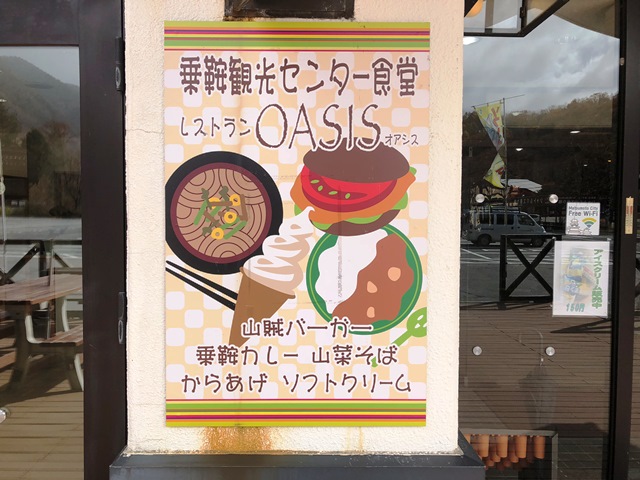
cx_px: 320
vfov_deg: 49.7
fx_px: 518
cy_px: 240
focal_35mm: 28
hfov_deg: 63.4
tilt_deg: -1.8
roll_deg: +2.3
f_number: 1.8
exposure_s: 1/1066
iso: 20
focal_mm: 3.99
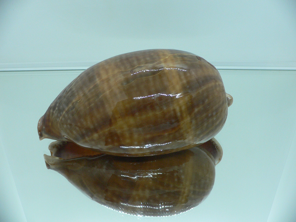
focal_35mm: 35
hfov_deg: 52.6
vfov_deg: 40.7
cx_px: 148
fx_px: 299
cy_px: 111
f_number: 2.8
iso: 150
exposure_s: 1/60
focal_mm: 4.6
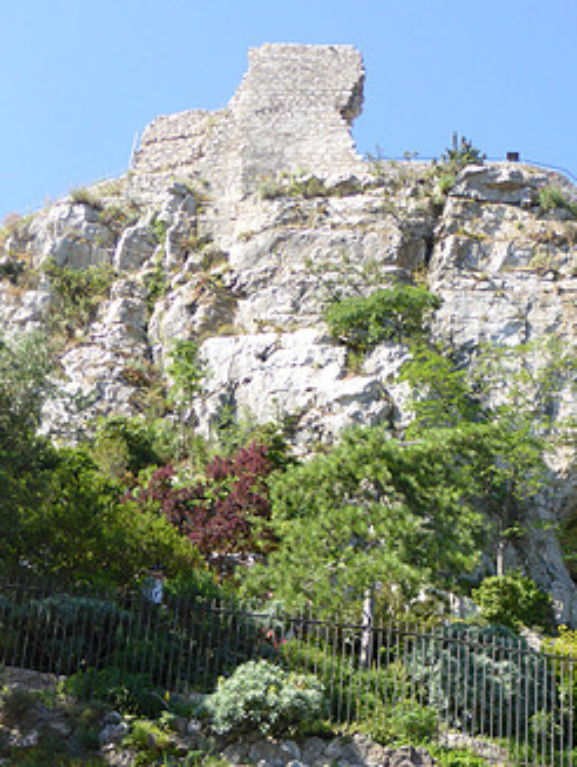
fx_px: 1375
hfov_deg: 23.1
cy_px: 640
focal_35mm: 62
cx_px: 508
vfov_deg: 30.2
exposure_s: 1/400
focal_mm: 6.1
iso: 100
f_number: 3.7
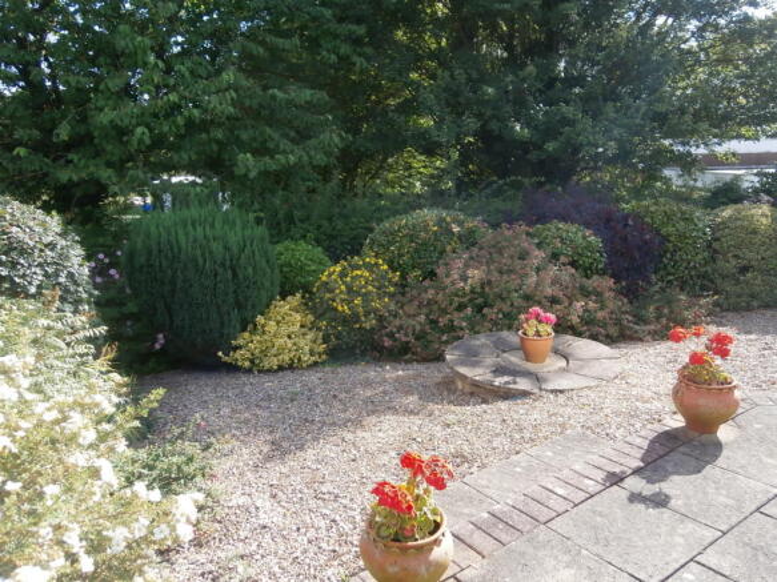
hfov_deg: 67.3
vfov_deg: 53.0
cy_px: 291
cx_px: 388
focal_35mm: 26
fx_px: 583
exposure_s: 1/250
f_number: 2.8
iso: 80
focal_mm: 4.7
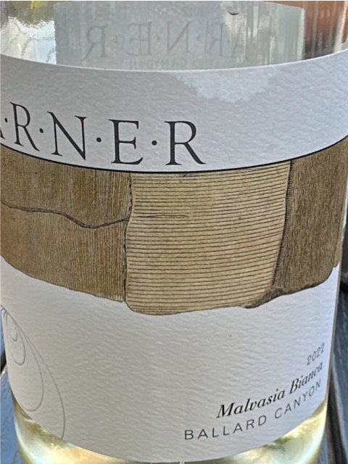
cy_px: 232
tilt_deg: -28.9
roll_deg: +0.2
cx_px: 174
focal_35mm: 31
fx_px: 416
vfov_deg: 58.4
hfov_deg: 45.4
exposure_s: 1/396
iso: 40
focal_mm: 2.22
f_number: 2.2
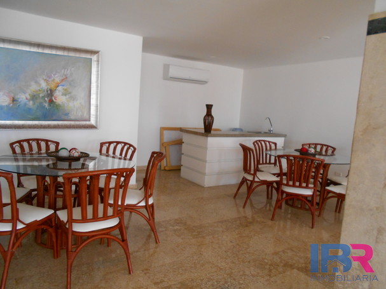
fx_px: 290
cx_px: 193
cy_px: 144
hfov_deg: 67.3
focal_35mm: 26
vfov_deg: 53.0
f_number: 3.2
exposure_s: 1/30
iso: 320
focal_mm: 4.6
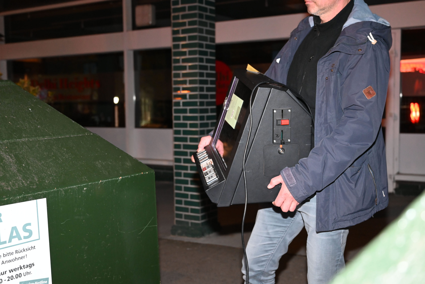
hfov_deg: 43.6
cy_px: 142
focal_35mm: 45
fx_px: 531
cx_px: 212
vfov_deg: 29.9
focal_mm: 45
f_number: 4.5
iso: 2500
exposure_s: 1/15
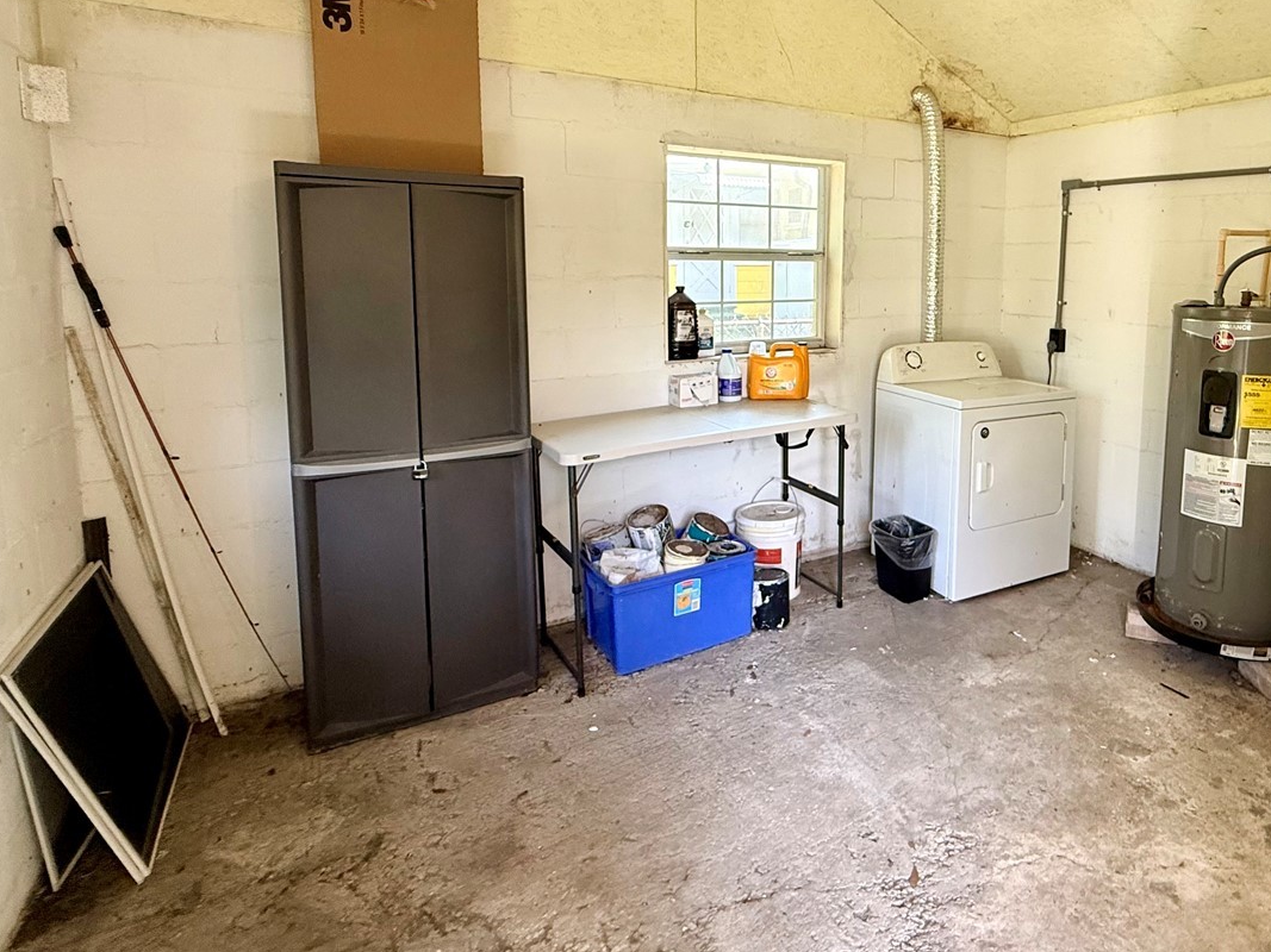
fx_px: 771
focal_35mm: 21
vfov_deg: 62.3
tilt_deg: -6.3
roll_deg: -1.5
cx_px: 868
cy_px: 338
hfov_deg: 76.0
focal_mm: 2.22
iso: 320
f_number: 2.2
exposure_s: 1/99
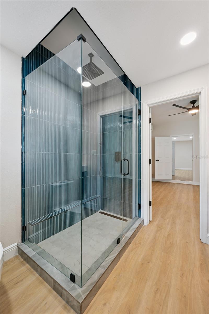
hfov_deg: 81.2
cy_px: 157
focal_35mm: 14
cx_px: 104
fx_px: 122
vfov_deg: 104.3
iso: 200
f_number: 9
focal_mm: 14
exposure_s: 1/4
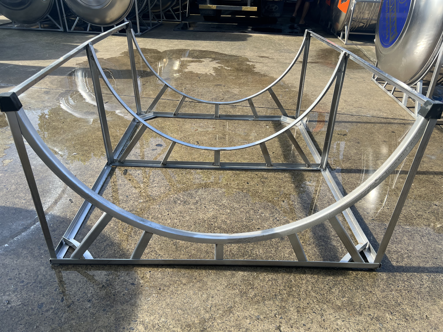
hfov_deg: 67.3
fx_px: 333
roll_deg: -2.6
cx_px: 222
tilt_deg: -30.9
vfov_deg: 53.1
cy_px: 166
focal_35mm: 26
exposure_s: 1/723
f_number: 1.5
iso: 50
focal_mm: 5.7
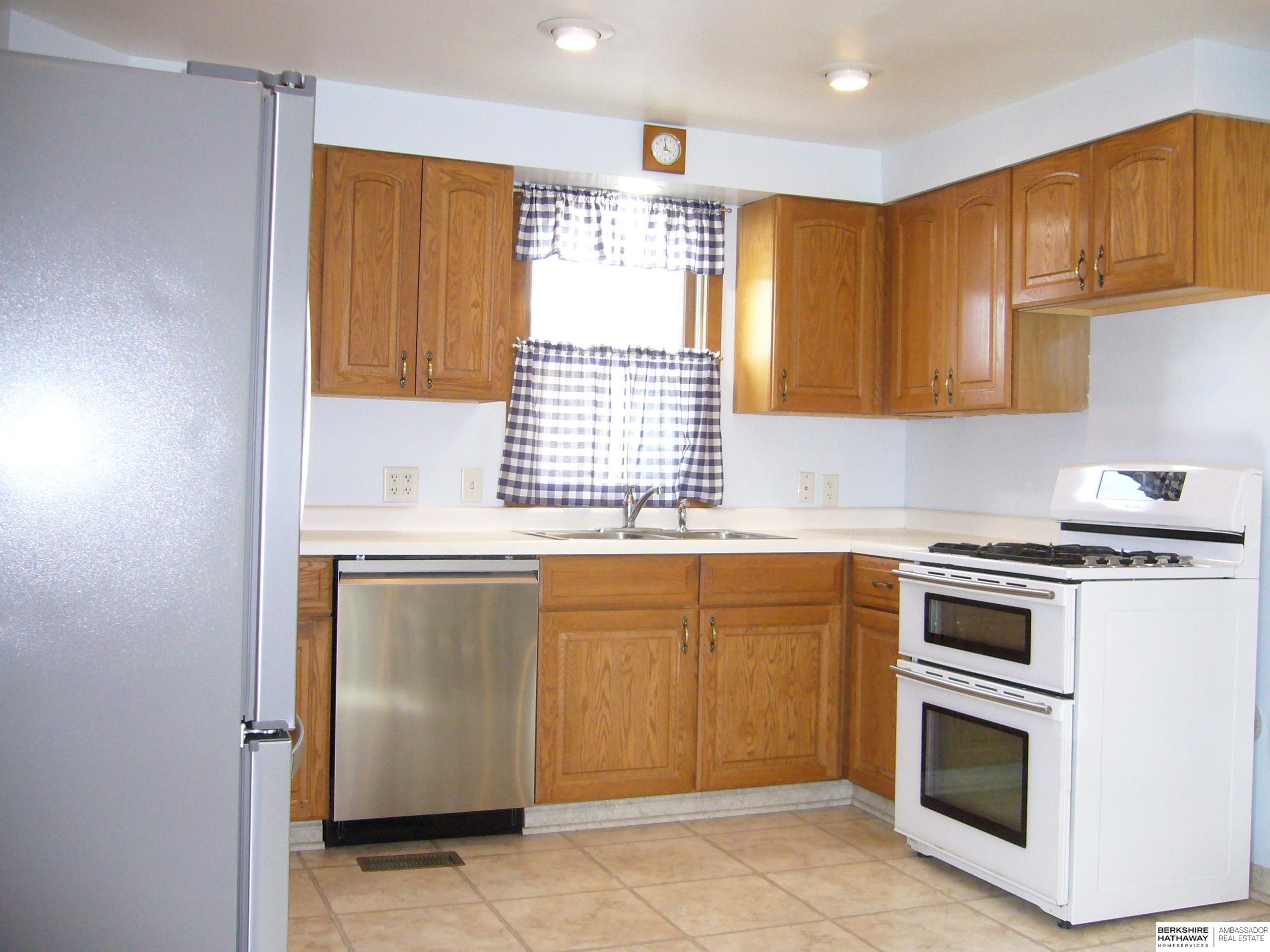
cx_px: 635
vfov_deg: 40.7
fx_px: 1284
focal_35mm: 35
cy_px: 476
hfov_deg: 52.6
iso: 250
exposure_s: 1/60
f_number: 2.8
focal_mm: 5.8
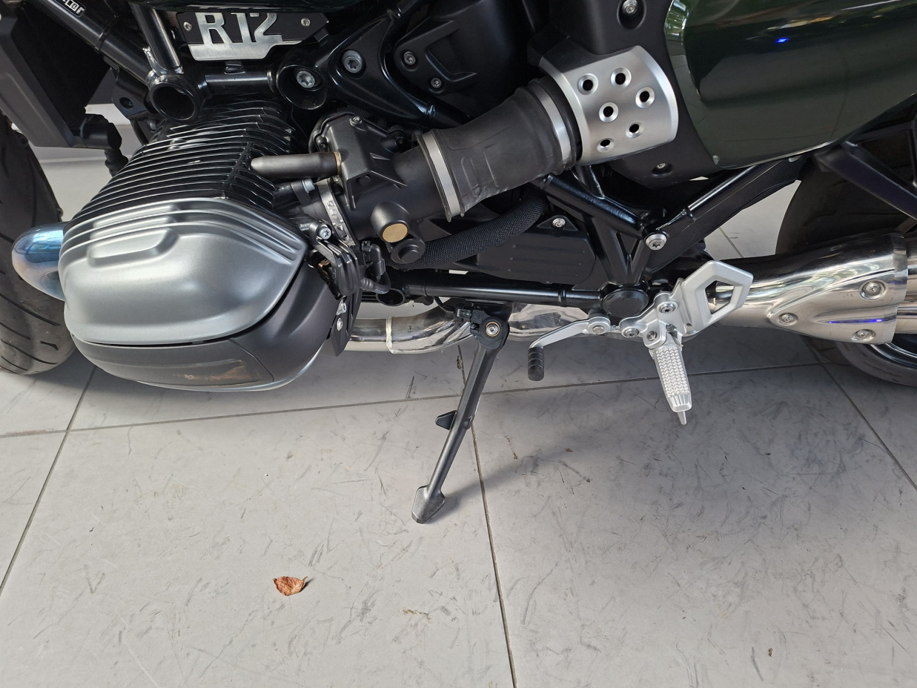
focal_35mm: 23
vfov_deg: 58.9
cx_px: 458
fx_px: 609
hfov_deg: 73.9
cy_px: 344
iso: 250
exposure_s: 1/120
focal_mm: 5.54
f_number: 1.8
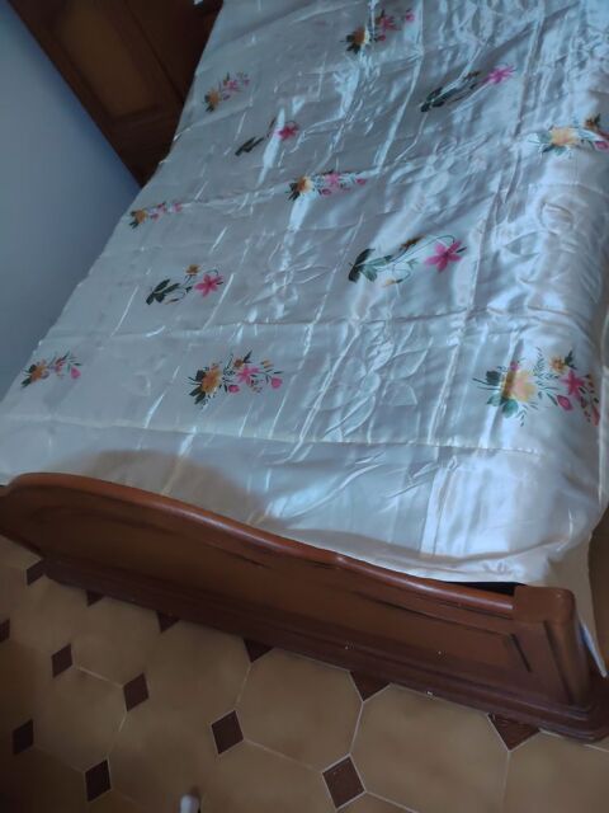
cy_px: 406
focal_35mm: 24
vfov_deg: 71.6
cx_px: 304
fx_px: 563
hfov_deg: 56.8
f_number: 1.75
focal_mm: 5.25
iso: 7232
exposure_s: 1/100
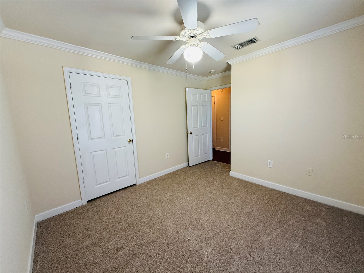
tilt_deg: -6.9
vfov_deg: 85.7
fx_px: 147
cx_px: 182
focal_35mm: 14
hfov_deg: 102.1
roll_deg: +2.6
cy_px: 136
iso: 320
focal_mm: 2.22
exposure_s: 1/60
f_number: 2.2
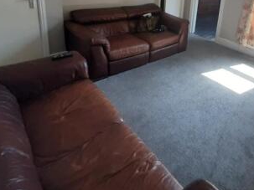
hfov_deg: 67.7
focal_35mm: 25
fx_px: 183
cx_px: 167
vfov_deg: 50.0
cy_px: 26
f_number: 2.2
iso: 64
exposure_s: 1/50
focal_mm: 1.42
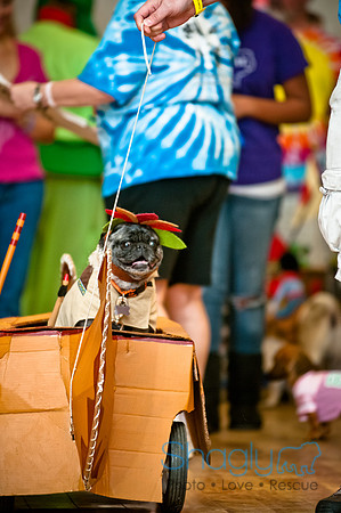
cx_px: 170
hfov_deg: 4.6
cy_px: 256
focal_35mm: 300
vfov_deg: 6.9
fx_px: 4272
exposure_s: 1/200
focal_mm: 200
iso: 200
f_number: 2.8
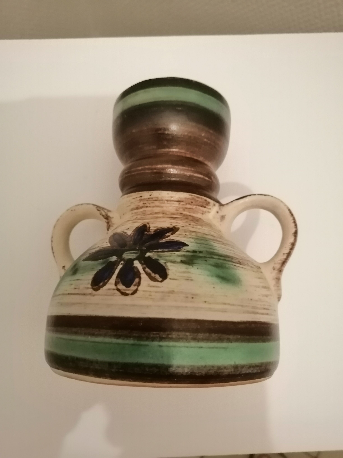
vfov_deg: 67.3
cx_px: 172
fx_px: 344
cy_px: 229
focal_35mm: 26
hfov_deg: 53.1
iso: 640
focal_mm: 3.96
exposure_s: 1/50
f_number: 1.8
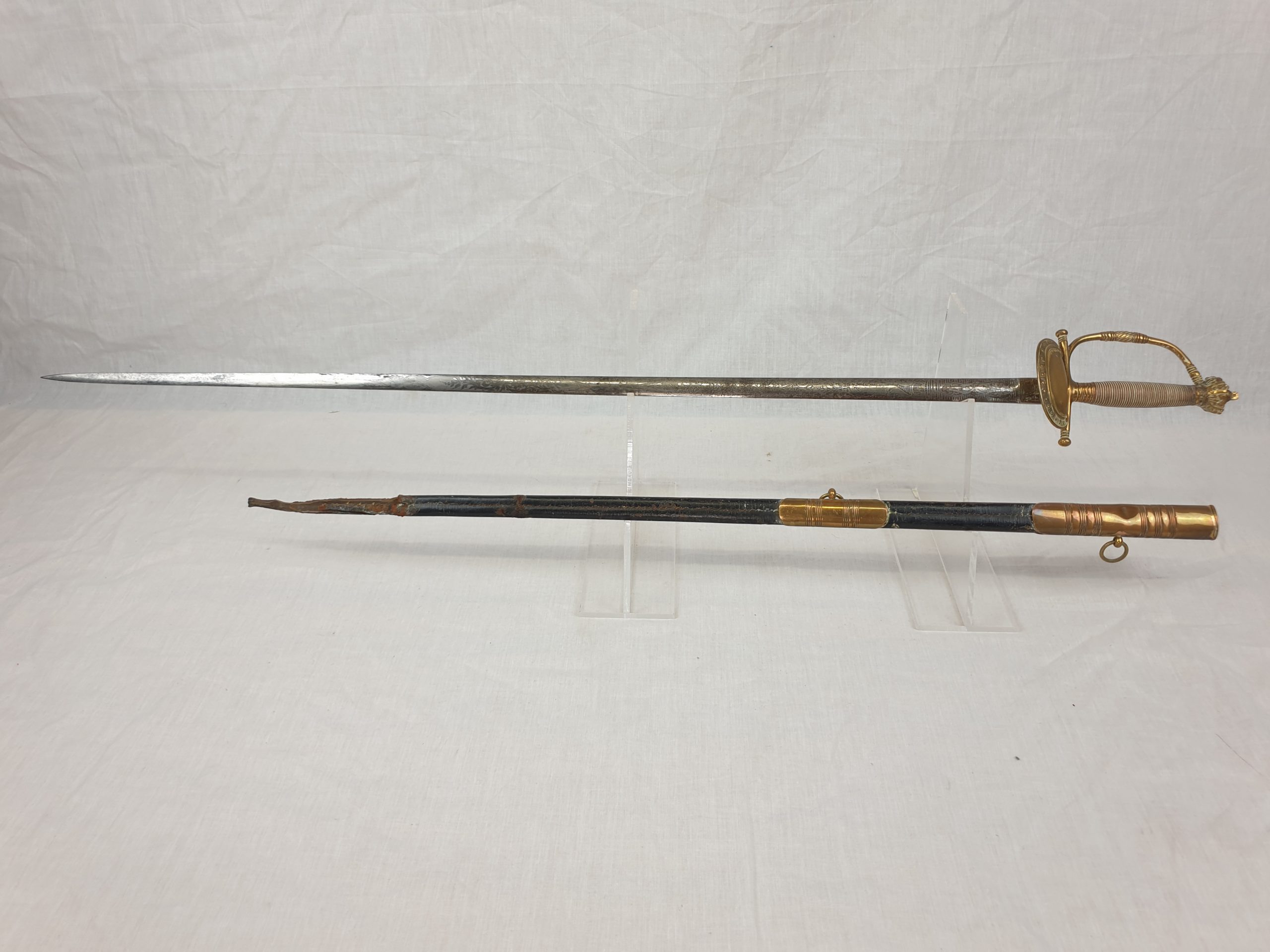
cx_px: 635
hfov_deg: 67.3
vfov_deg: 53.1
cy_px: 476
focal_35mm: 26
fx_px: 954
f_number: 2.4
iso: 50
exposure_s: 1/114
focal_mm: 4.3
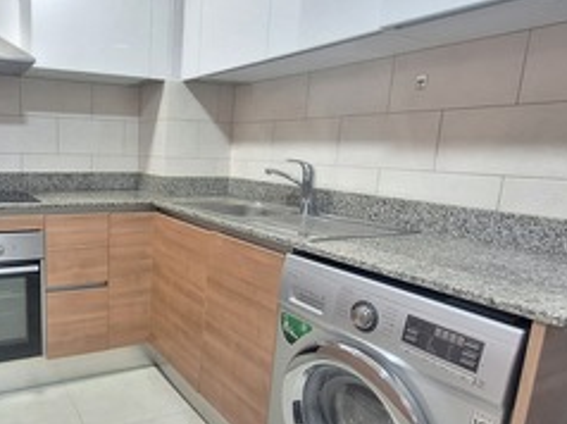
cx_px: 135
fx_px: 409
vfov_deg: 54.7
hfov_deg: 64.8
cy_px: 227
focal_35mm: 25
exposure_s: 1/25
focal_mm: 1.74
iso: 200
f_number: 2.2
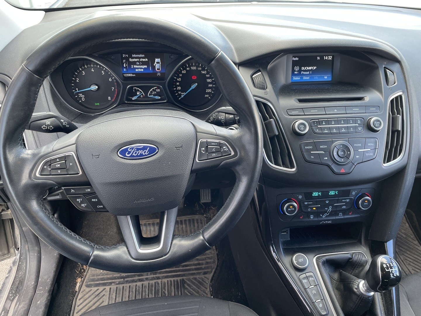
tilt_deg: -36.3
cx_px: 210
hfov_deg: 67.3
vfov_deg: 53.1
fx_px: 316
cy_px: 158
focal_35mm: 26
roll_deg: -0.9
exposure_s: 1/102
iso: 125
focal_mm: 4.2
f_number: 1.6
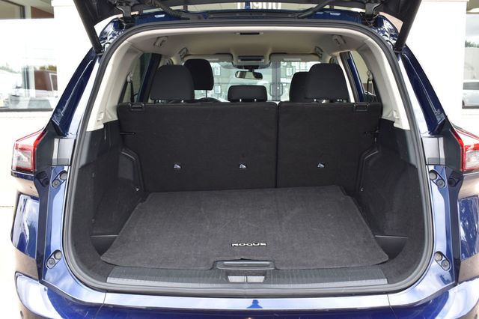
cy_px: 160
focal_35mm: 36
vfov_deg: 36.8
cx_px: 240
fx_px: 479
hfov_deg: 53.2
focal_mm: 24
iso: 400
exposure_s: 1/60
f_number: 8
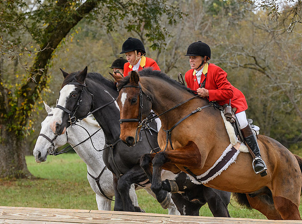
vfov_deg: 8.0
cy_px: 208
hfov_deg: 10.8
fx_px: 1591
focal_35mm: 183
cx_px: 203
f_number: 3.2
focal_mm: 79
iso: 640
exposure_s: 1/800
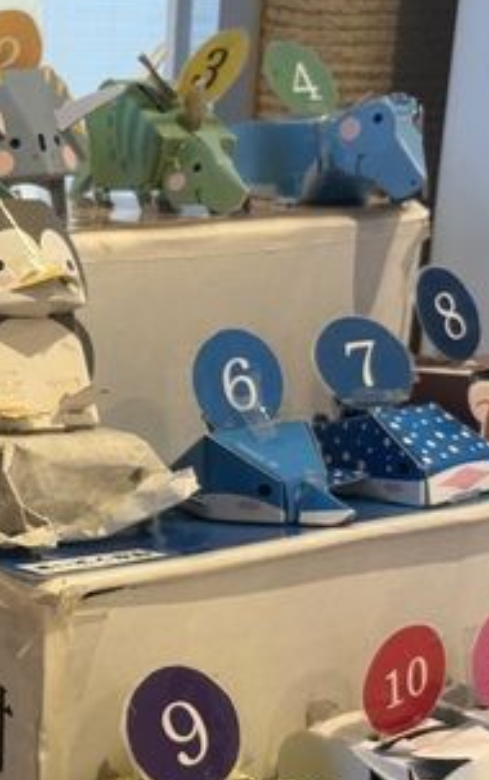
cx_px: -153
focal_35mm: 74
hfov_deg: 16.6
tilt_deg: -16.6
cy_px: 508
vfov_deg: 27.7
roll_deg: -0.2
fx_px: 1574
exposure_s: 1/60
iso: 100
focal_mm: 5.96
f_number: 1.6
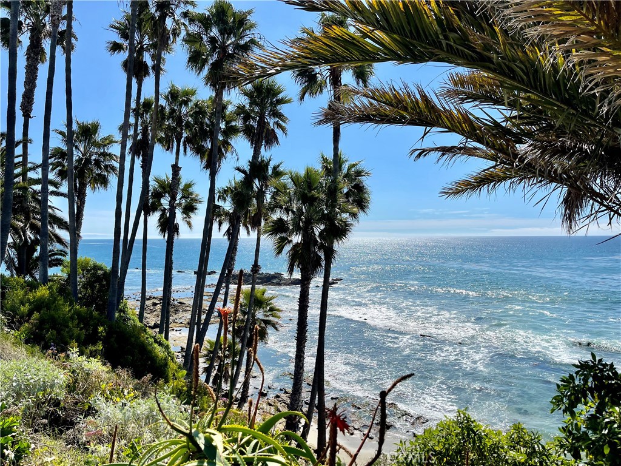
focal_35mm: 25
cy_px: 233
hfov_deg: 69.4
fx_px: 448
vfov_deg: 54.9
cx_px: 310
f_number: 1.6
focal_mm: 5.1
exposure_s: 1/6993
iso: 32
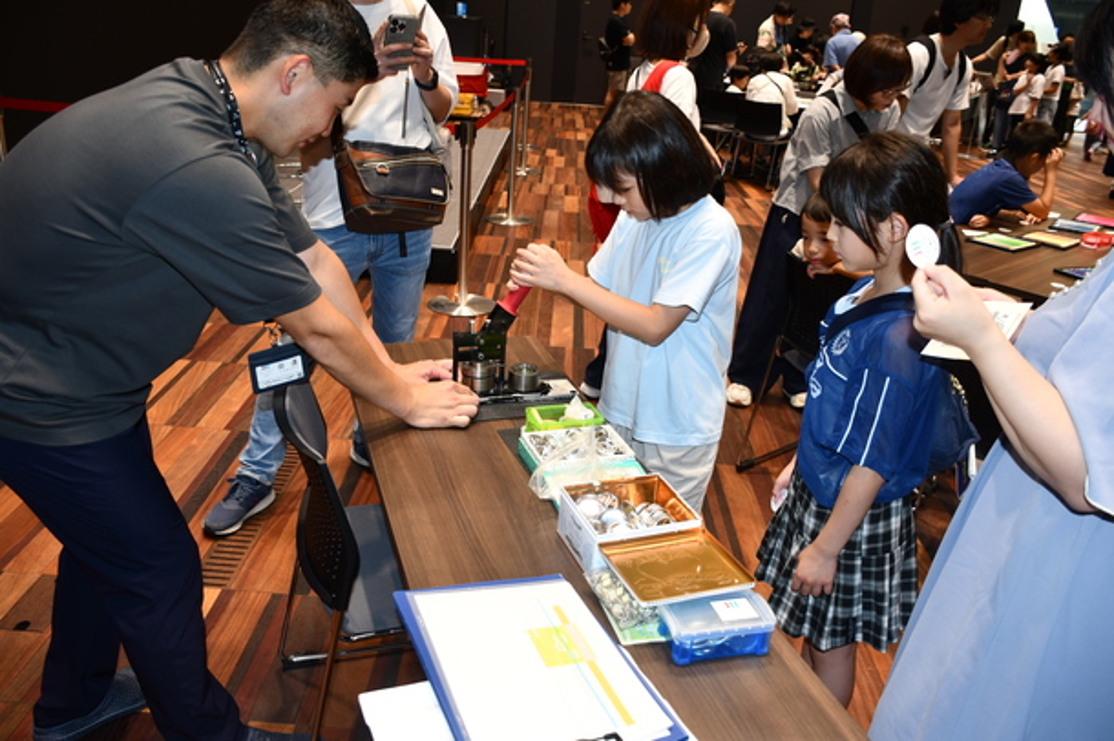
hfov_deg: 62.0
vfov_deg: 43.6
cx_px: 557
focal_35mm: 30
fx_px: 928
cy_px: 370
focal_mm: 20
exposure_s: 1/60
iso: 400
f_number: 3.5
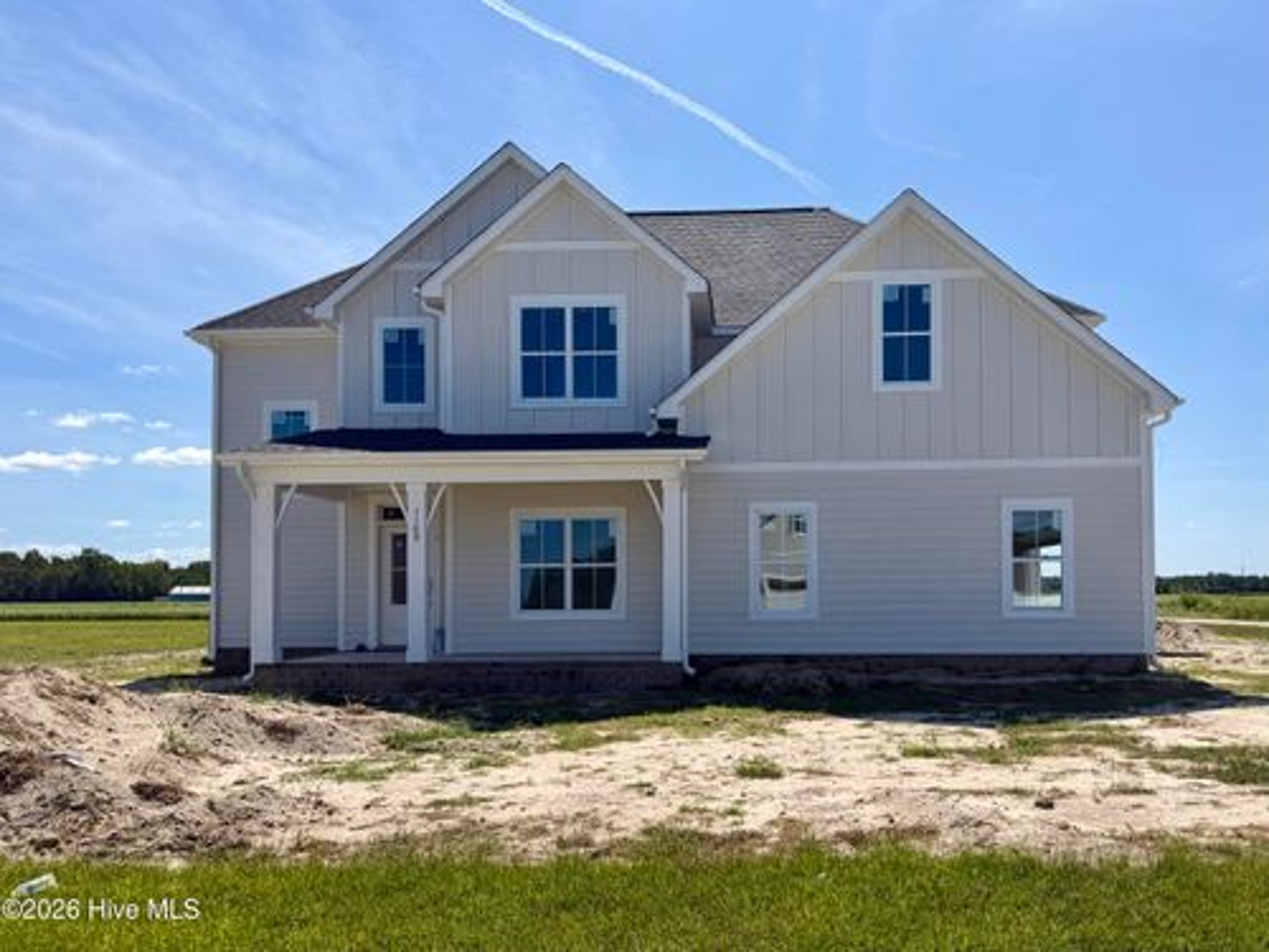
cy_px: 476
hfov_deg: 71.6
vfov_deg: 56.8
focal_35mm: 24
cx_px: 634
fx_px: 880
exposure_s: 1/7353
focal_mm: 6.76
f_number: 1.78
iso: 80
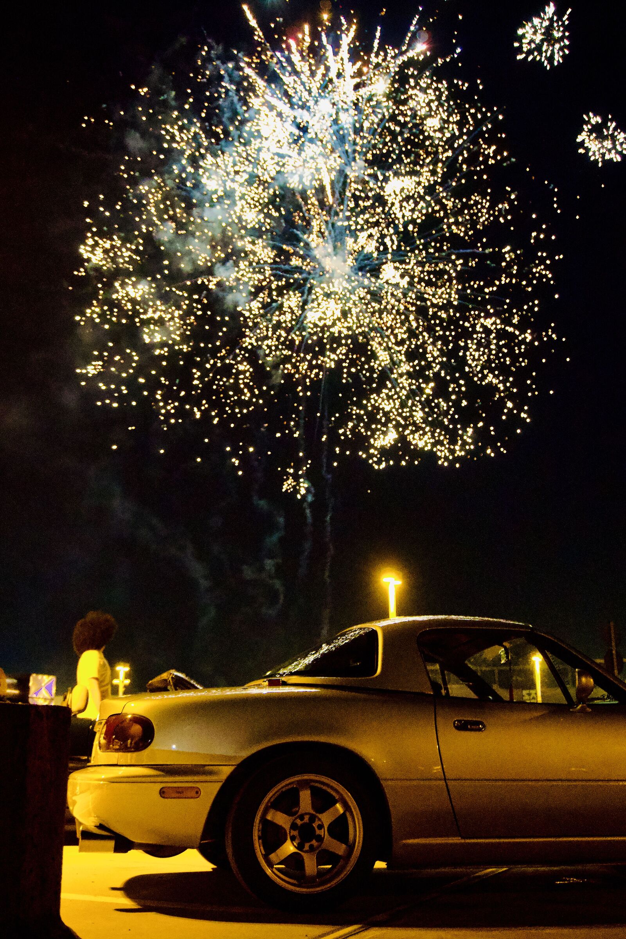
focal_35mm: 33
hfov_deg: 40.0
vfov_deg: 57.2
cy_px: 470
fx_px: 861
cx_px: 313
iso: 6400
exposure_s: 1/50
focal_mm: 22
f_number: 4
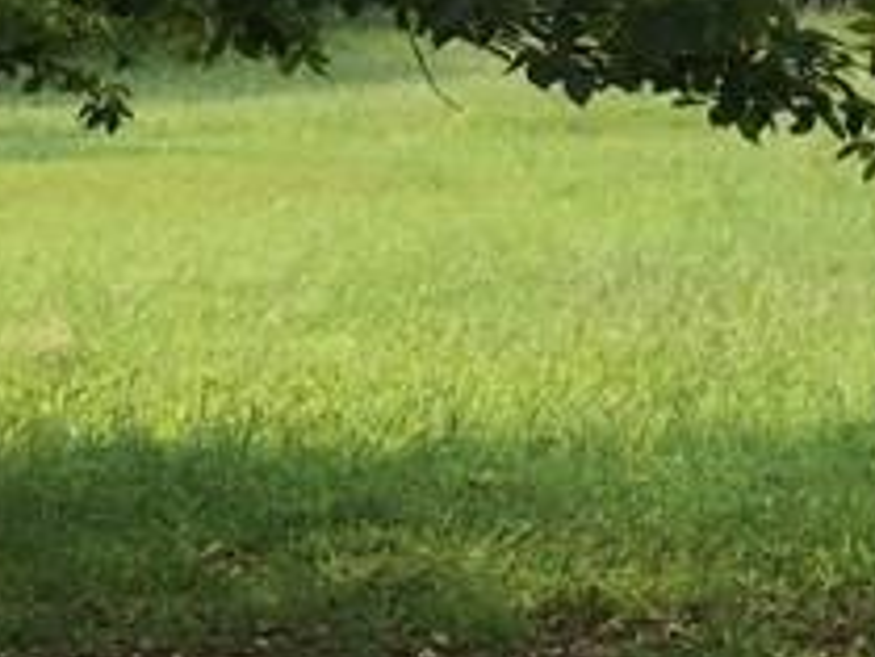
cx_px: 737
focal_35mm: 142
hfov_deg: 13.8
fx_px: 3591
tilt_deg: +3.7
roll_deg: -1.7
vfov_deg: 10.1
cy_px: -385
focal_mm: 4.15
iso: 32
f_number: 2.2
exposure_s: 1/1199
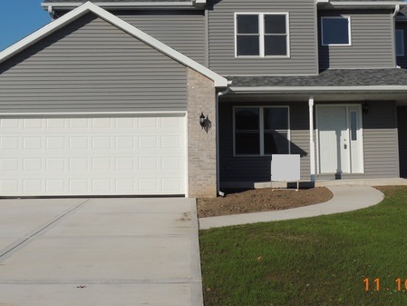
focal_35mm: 57
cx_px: 205
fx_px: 670
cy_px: 112
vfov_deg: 25.6
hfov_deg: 33.8
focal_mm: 7.1
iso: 100
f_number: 4.7
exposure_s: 1/1250
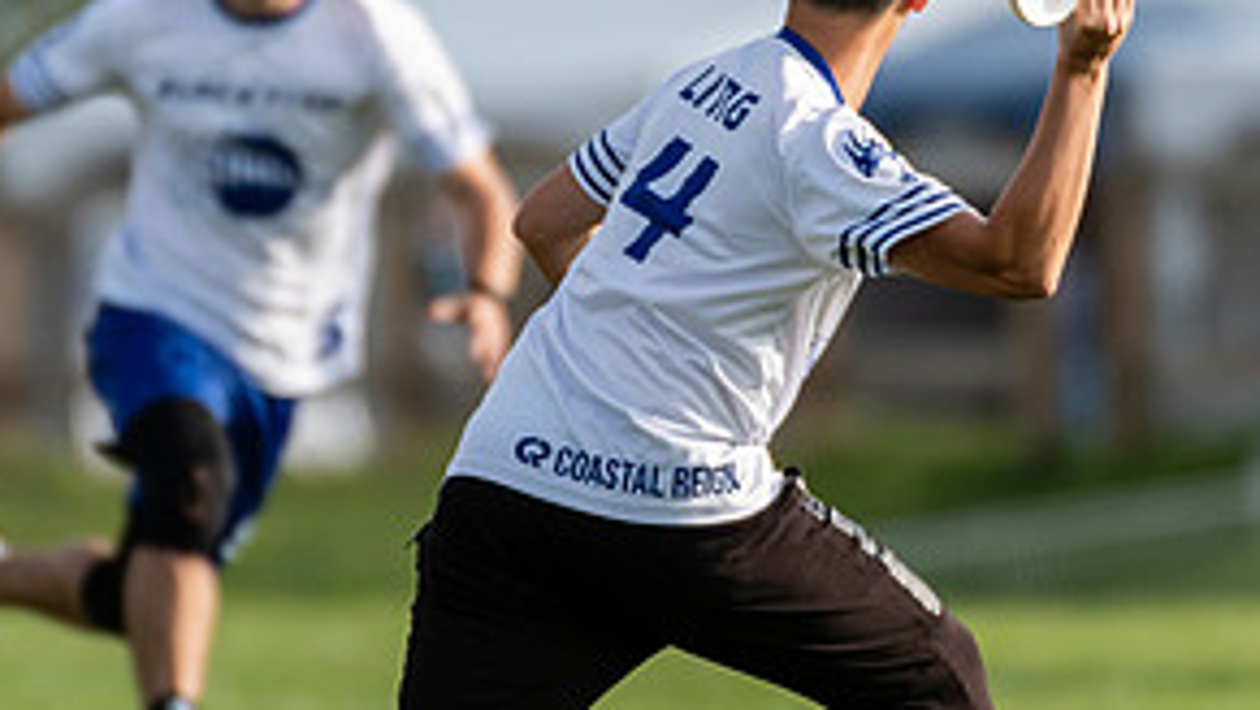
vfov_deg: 1.0
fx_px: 41849
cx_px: 463
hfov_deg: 1.7
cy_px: 310
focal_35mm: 1252
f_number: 4
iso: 280
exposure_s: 1/1600
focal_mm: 400
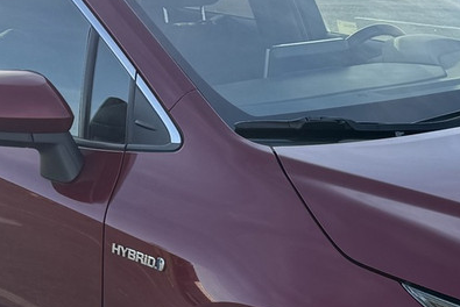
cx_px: 378
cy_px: 313
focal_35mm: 101
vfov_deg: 13.4
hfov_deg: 19.9
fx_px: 1291
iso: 80
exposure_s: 1/1131
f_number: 1.78
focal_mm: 6.76
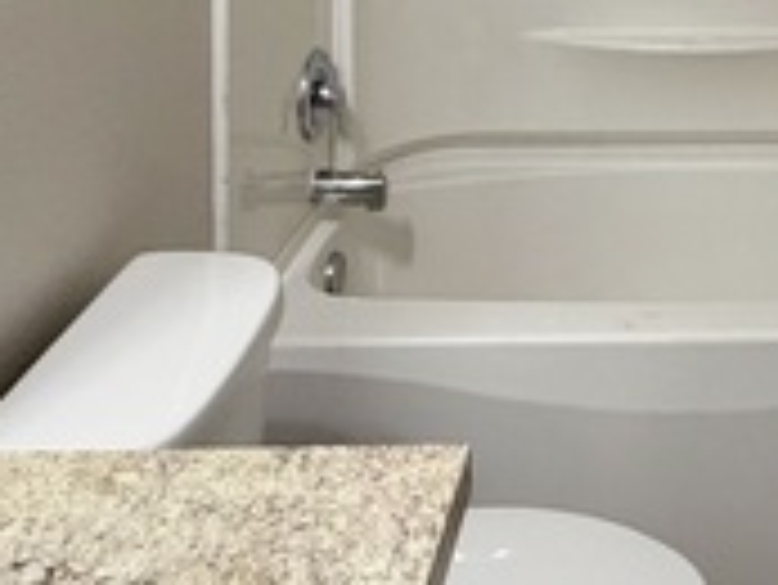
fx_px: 1215
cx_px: 758
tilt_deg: -0.8
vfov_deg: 22.5
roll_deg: +0.1
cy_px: -279
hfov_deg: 32.9
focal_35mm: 54
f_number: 2.2
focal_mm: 2.22
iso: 200
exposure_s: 1/60
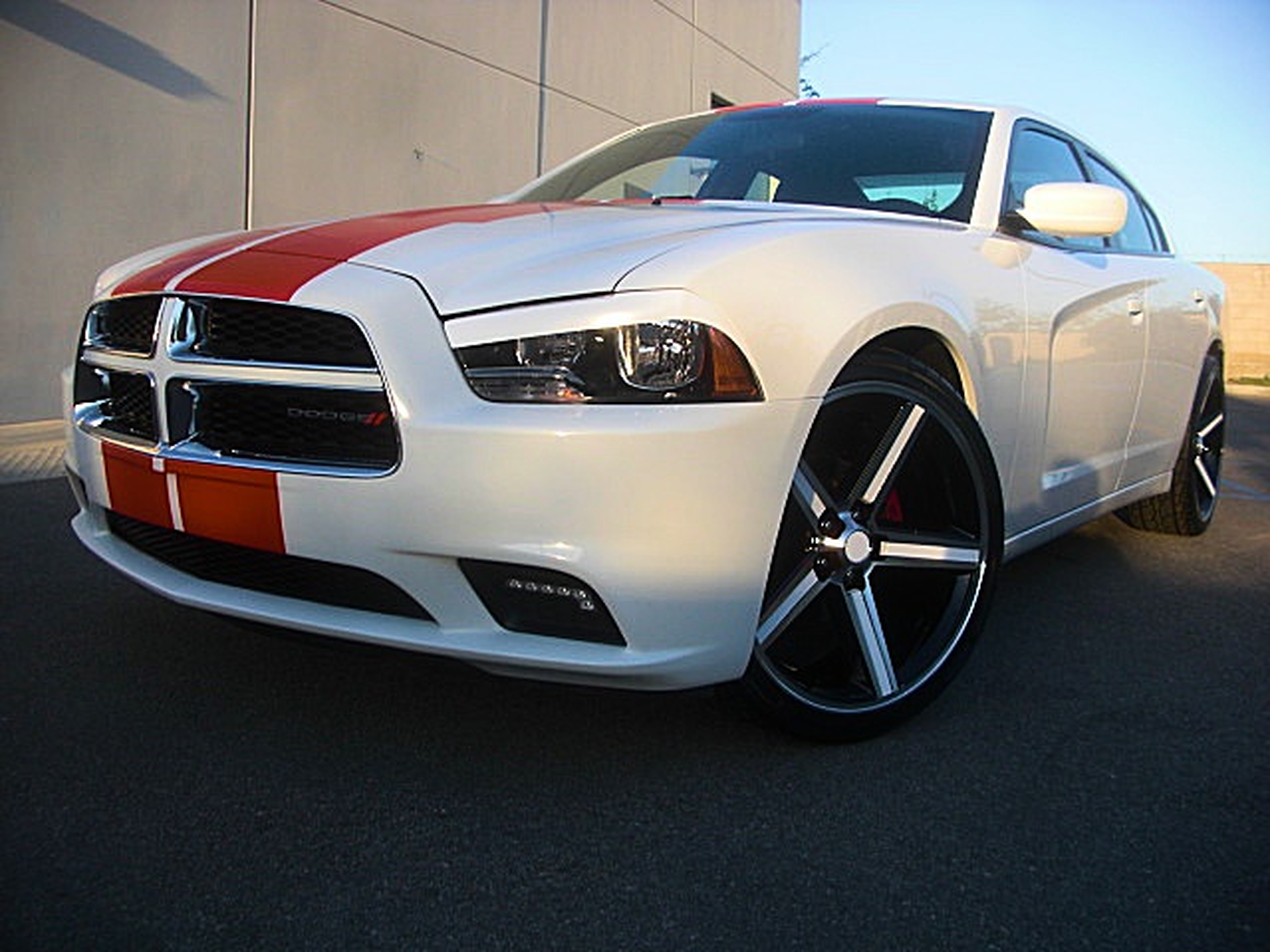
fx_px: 1321
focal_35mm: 36
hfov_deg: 51.4
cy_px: 476
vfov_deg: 39.7
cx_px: 635
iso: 50
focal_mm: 6.3
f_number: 2.8
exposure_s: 1/250
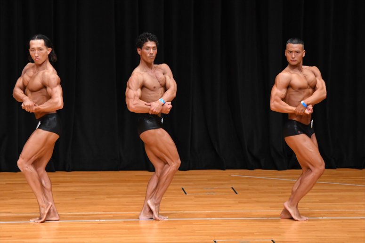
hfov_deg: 8.1
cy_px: 122
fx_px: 2584
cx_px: 182
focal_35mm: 255
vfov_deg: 5.4
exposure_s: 1/400
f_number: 5.6
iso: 4000
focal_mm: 170
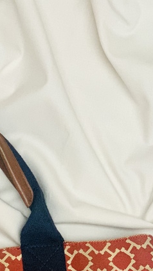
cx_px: -14
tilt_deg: -83.9
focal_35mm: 134
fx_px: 966
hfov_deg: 9.0
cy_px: 299
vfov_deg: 15.6
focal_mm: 6
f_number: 2.4
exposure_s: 1/60
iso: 320
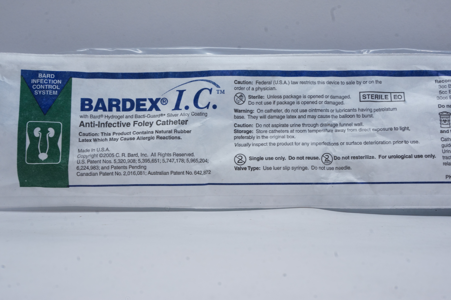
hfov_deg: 37.9
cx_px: 226
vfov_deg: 25.7
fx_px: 657
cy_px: 150
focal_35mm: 52
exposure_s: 1/5
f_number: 20
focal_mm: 35
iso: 400
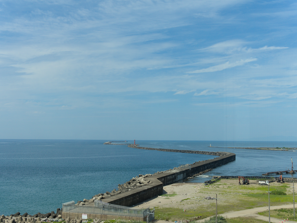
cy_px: 112
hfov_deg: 37.5
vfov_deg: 28.6
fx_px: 438
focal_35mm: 51
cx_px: 135
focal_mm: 17.53
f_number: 4.5
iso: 100
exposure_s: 1/1000
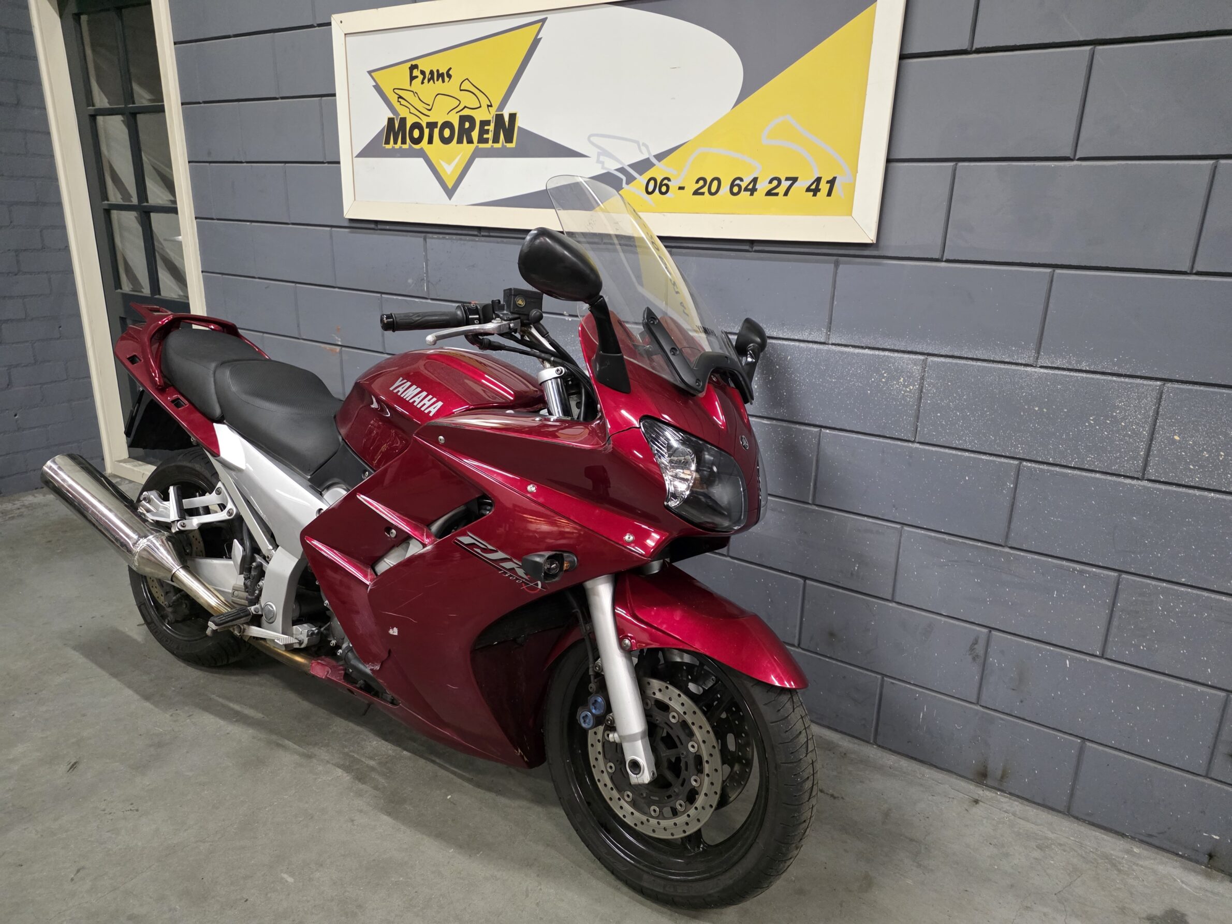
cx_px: 616
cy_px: 462
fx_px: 819
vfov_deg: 58.9
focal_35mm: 23
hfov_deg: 73.9
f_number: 1.7
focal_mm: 6.25
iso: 1600
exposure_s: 1/100
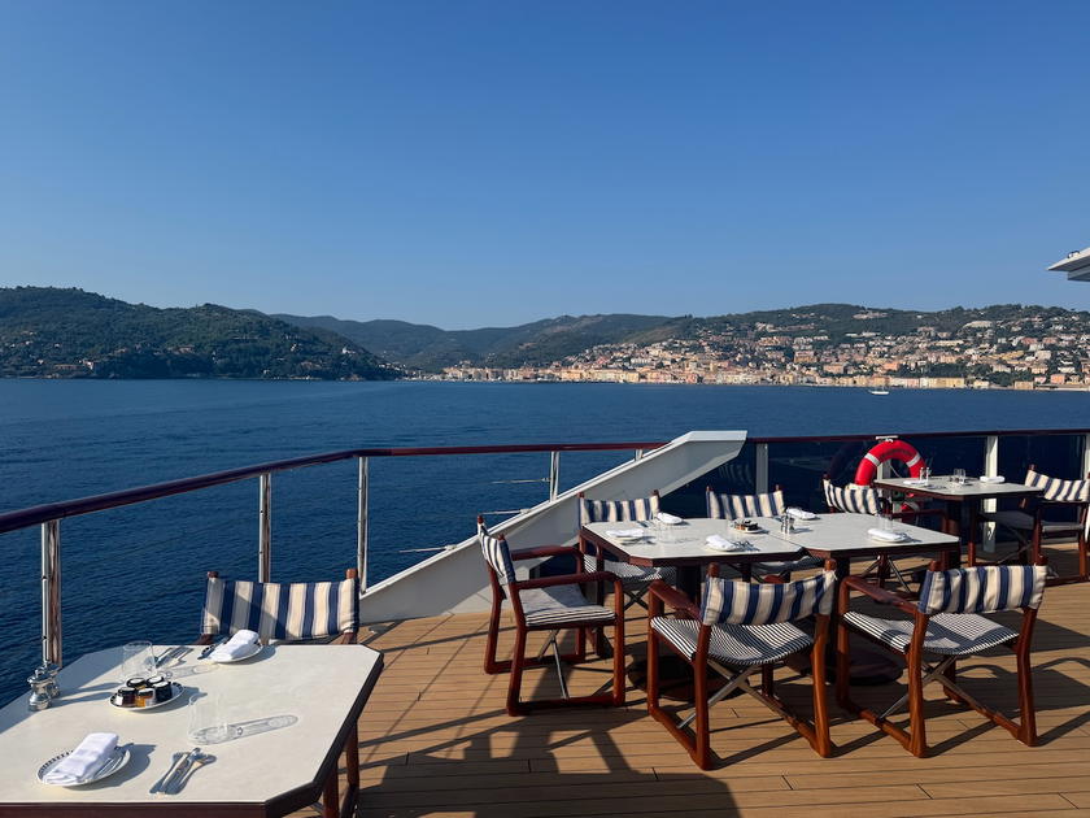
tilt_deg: -2.5
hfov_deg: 71.6
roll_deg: -2.4
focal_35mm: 24
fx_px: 756
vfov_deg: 56.8
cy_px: 409
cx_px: 545
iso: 80
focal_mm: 6.76
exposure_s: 1/6173
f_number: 1.78
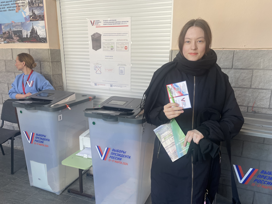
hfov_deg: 67.3
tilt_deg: -13.6
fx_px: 204
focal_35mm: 26
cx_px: 136
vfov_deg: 53.1
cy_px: 102
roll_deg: -1.2
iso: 64
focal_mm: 4.2
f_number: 1.6
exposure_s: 1/100
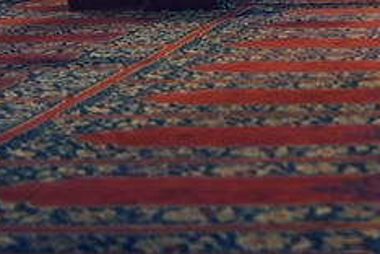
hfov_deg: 14.3
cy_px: -105
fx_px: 1446
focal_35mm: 137
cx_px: 497
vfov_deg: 9.8
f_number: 2
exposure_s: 1/10
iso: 100
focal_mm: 40
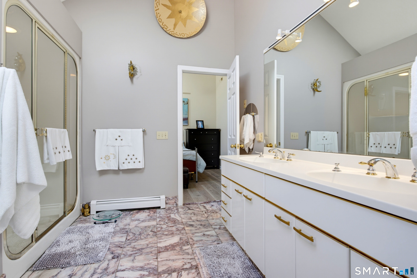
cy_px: 139
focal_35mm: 17
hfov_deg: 93.3
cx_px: 208
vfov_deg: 70.5
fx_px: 197
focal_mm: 17
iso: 320
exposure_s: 1/30
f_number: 8
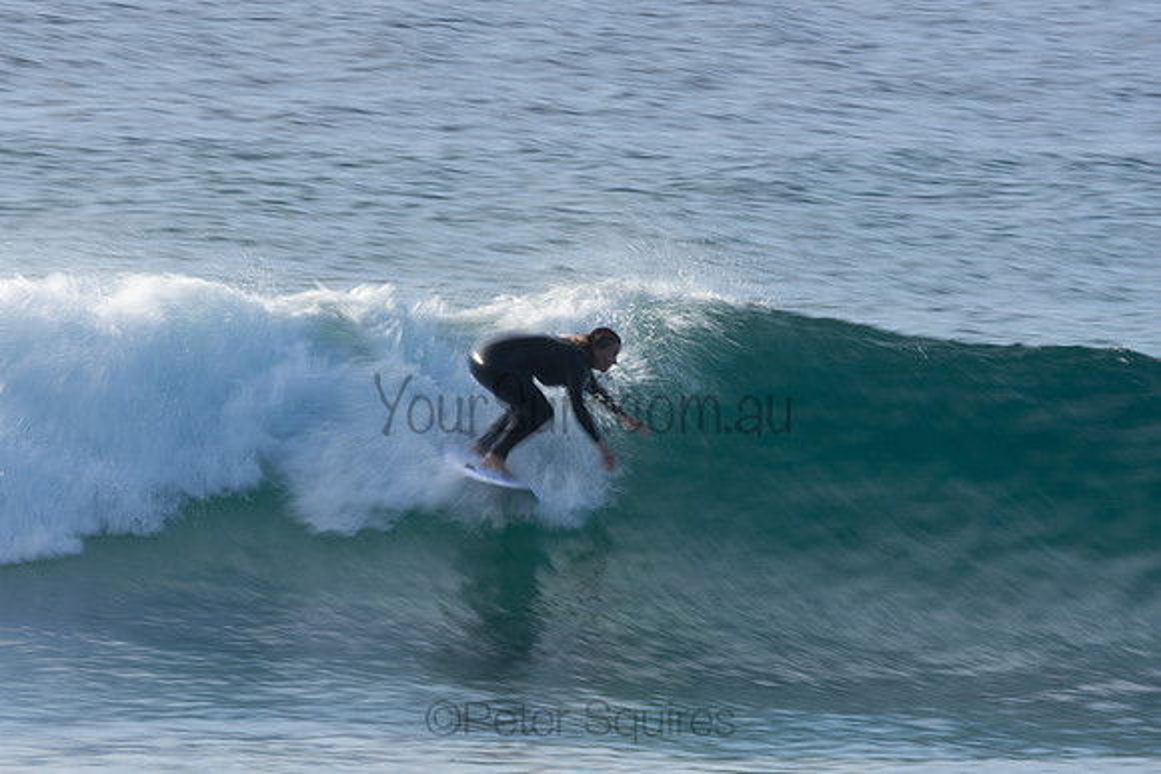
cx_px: 580
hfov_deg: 2.7
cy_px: 387
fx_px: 24192
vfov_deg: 1.8
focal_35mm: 750
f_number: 29
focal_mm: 500
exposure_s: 1/20
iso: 125
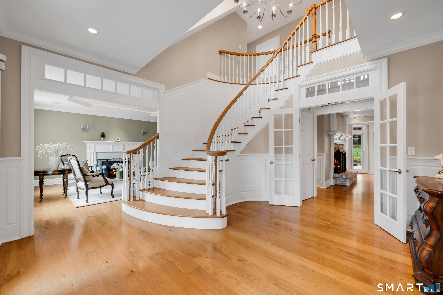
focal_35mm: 14
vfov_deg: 81.2
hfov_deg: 104.3
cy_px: 148
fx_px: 172
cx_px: 222
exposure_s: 1/250
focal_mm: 14
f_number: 8
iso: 250
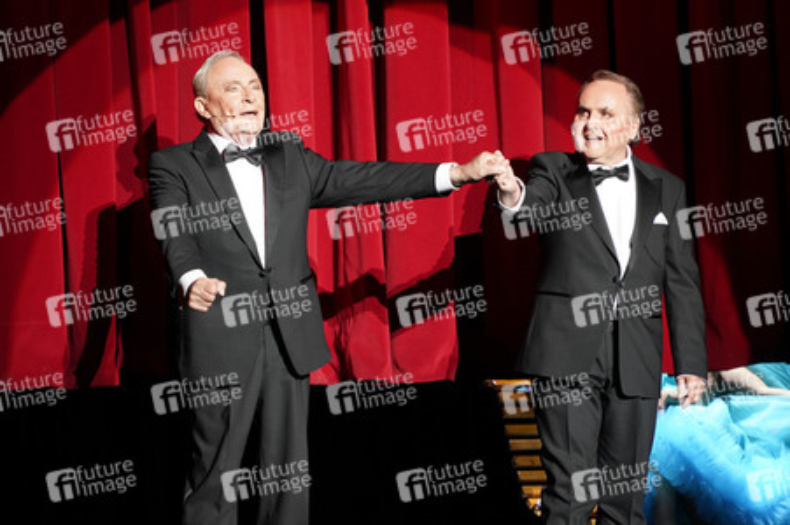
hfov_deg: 10.3
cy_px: 262
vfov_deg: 6.9
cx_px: 395
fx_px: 4386
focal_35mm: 200
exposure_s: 1/250
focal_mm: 200
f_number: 5.6
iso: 2500
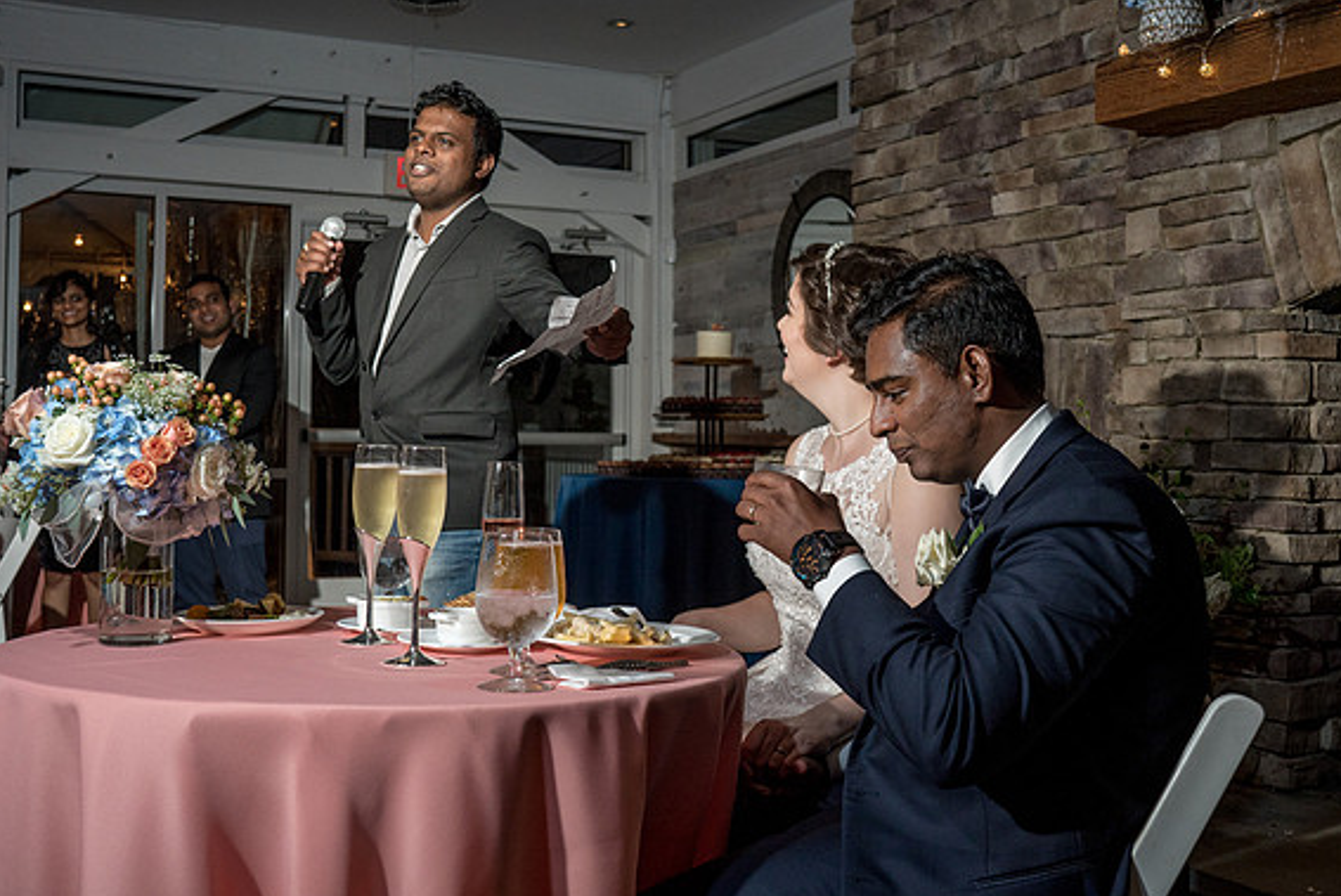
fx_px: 1566
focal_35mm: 42
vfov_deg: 31.9
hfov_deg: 46.4
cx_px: 701
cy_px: 392
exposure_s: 1/200
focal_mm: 35
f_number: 5.6
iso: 800
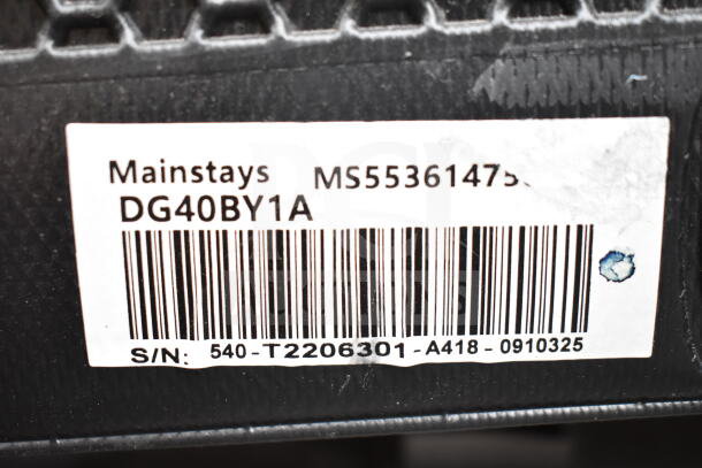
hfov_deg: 41.1
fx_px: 936
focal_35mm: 48
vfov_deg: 28.1
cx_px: 351
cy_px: 234
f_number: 4.5
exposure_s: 1/80
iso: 1600
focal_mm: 32
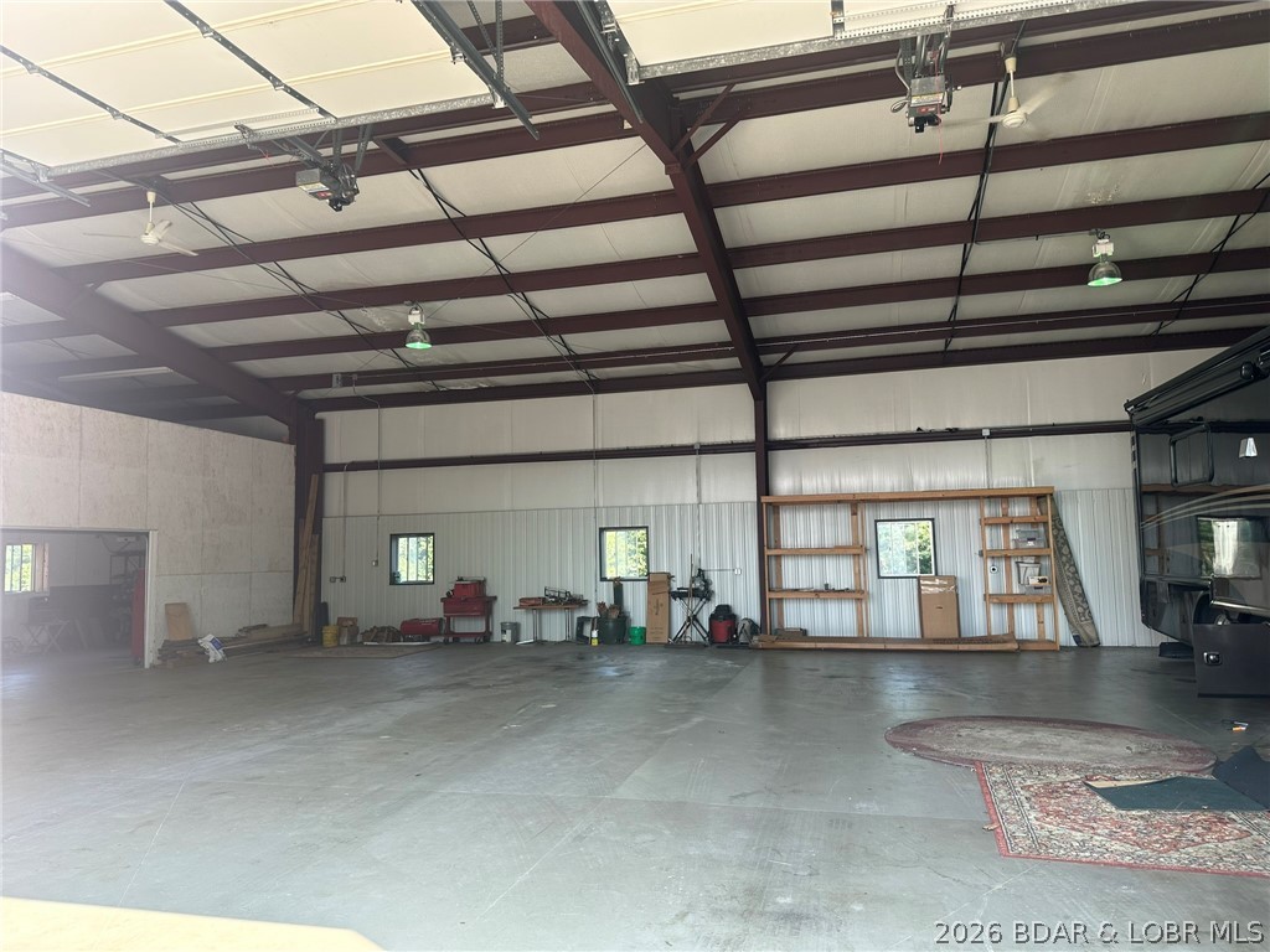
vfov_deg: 56.8
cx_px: 635
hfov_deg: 71.6
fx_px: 881
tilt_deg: +5.7
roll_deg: +2.2
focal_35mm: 24
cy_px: 476
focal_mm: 6.86
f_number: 1.78
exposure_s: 1/179
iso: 64
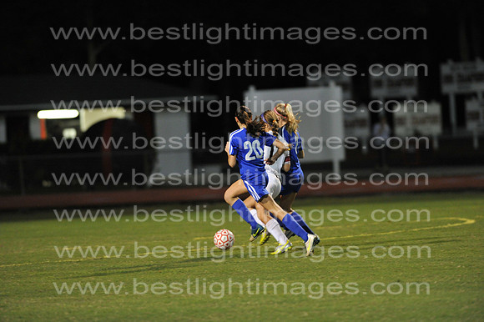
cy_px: 161
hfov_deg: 6.9
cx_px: 242
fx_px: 4031
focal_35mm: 300
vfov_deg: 4.6
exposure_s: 1/400
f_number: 3.2
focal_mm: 300
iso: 5000
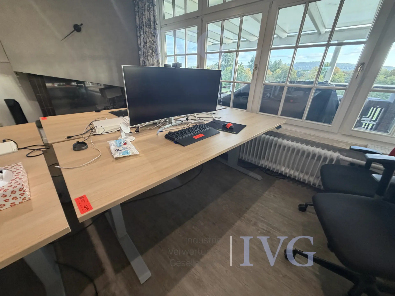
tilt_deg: -26.4
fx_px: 160
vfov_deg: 85.7
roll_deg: +0.7
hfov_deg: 102.1
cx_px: 198
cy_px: 148
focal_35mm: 14
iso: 250
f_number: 2.2
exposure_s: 1/50
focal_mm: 2.22
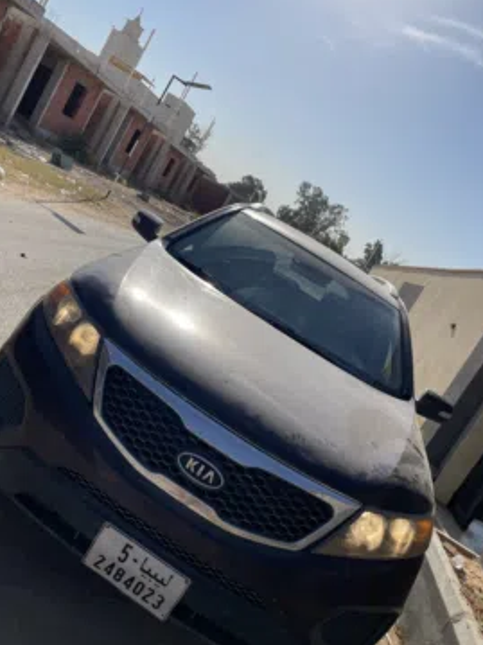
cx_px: 219
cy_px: 309
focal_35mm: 29
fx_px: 540
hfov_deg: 48.1
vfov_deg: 61.7
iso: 32
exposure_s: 1/9091
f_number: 1.6
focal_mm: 4.2
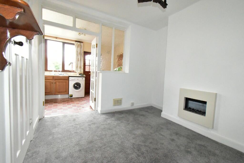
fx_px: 102
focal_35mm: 15
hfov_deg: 100.4
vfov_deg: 77.3
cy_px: 82
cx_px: 122
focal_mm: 10
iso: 12800
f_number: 11
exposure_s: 1/200
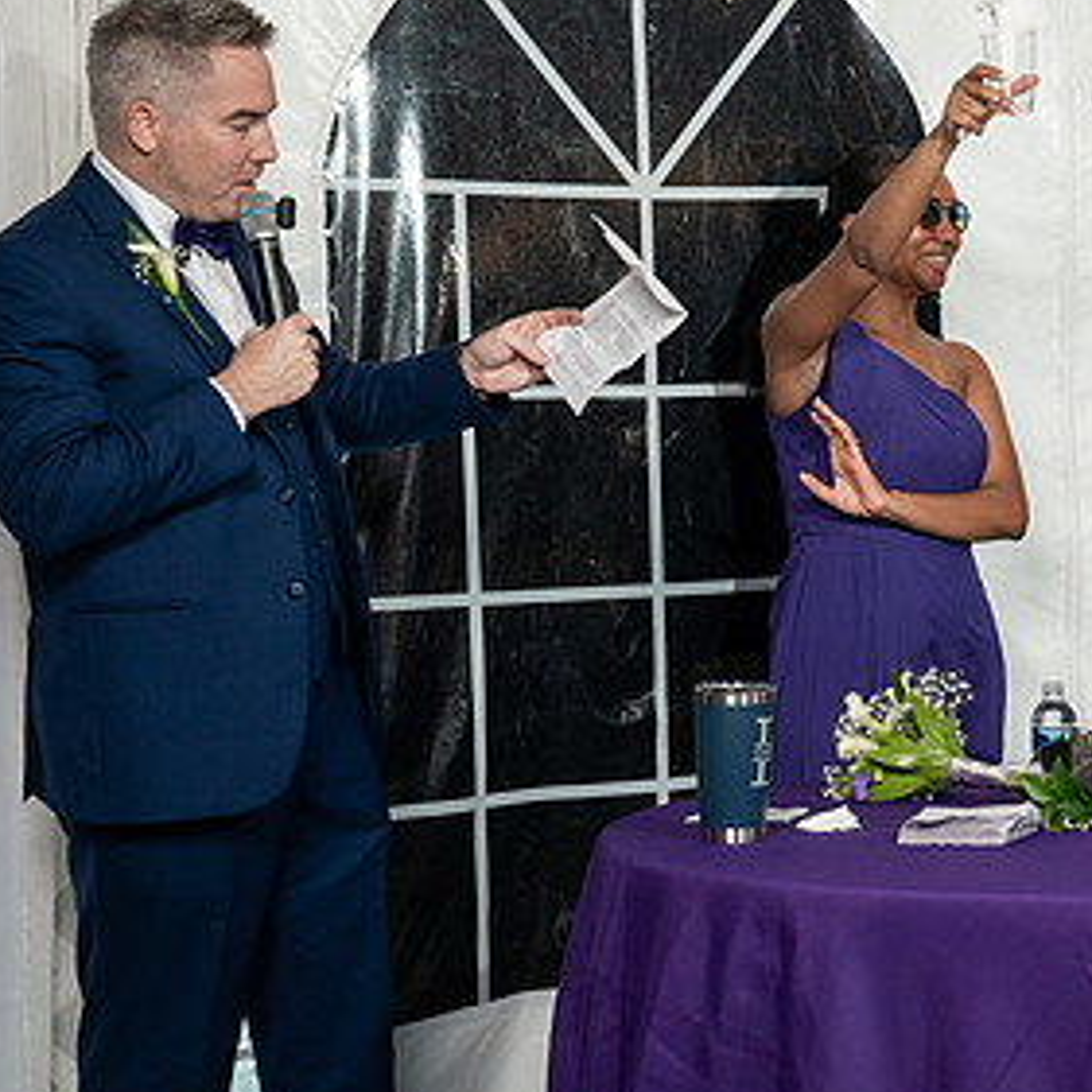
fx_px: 2962
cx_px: 1073
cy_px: 400
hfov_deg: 20.3
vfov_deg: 20.8
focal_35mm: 83
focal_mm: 46
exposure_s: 1/200
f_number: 5.6
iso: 1600
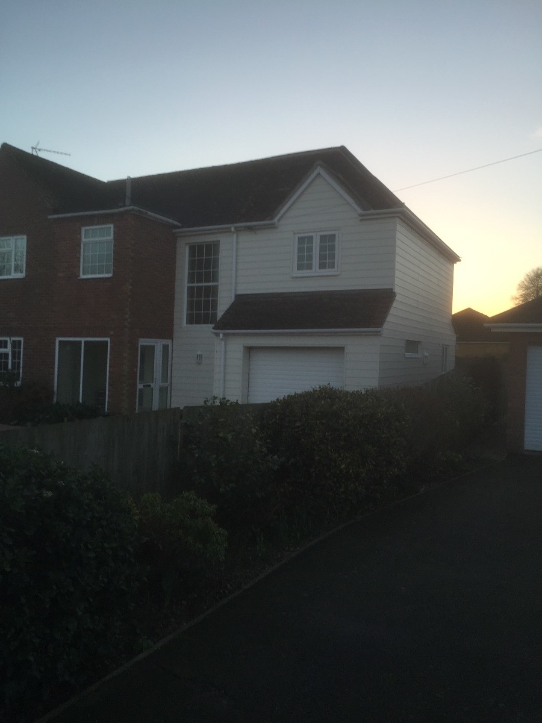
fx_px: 605
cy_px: 362
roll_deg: -0.1
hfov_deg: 48.2
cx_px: 271
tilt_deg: -1.6
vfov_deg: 61.7
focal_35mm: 29
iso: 32
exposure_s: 1/249
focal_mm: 4.15
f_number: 2.2
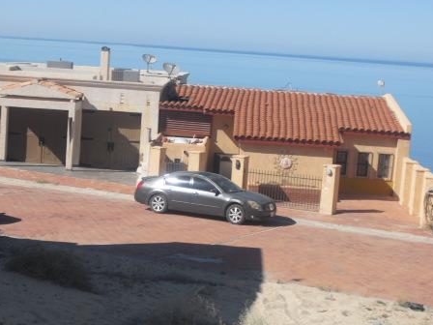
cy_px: 178
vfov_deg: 16.4
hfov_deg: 21.7
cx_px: 137
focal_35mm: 90
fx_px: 1126
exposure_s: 1/100
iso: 64
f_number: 10.6
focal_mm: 11.2
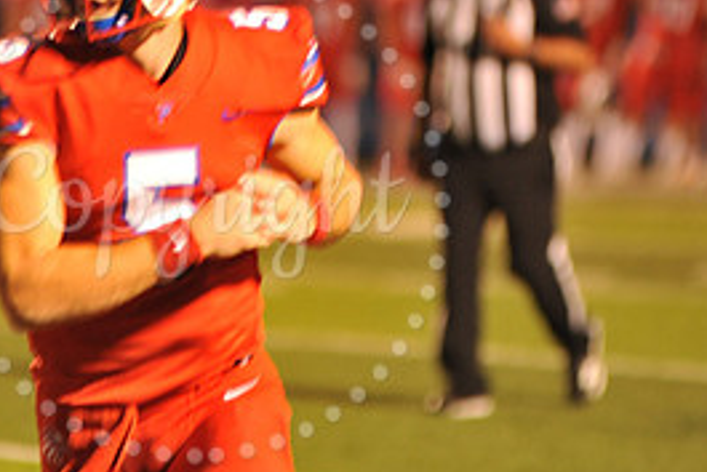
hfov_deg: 4.7
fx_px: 8587
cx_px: 195
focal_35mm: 437
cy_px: 205
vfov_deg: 3.2
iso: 2000
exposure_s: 1/200
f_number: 2.8
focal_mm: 200
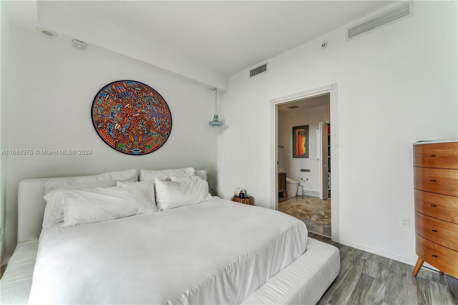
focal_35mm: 14
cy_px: 152
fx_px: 178
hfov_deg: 104.3
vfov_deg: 81.2
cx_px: 229
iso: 250
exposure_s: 1/40
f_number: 10
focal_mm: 14
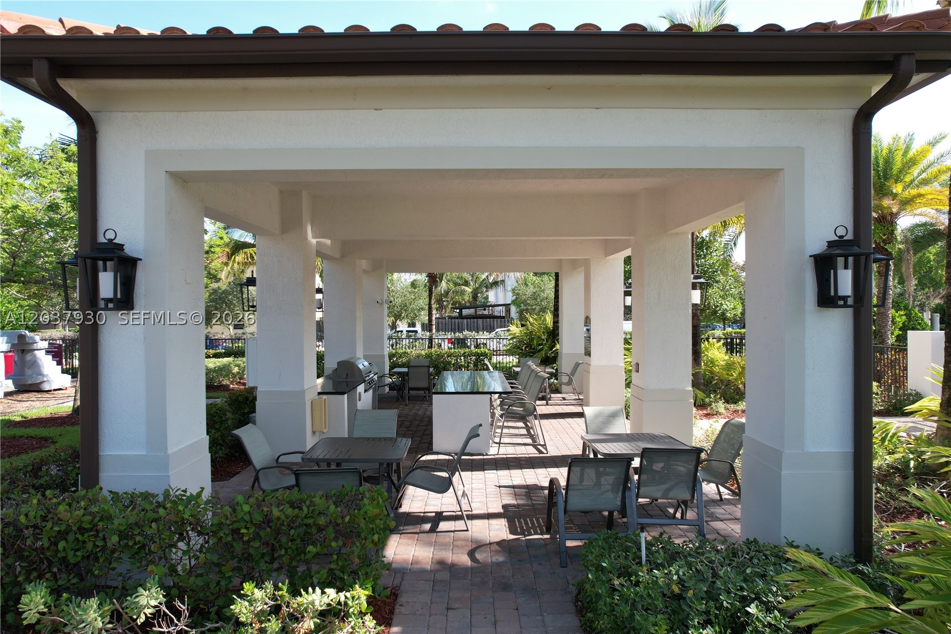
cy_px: 317
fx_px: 581
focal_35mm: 22
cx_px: 476
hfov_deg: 78.6
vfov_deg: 57.2
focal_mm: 8.38
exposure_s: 1/500
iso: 100
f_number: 2.8
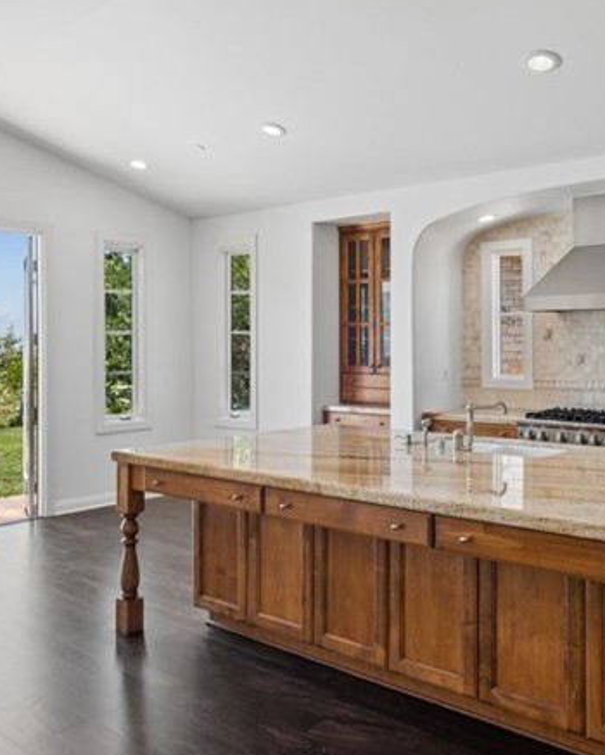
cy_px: 348
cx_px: 311
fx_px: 738
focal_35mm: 33
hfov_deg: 44.6
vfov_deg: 54.1
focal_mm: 10
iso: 125
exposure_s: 1/25
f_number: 9
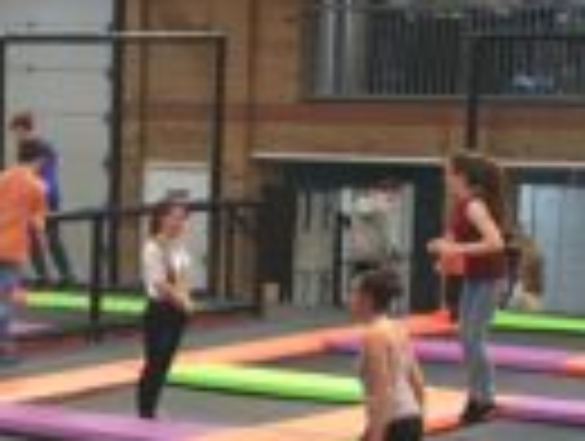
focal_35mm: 138
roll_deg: -1.5
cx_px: -56
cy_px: 490
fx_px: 2336
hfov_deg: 14.0
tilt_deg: -9.5
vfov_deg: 10.6
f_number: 2.2
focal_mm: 4.15
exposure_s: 1/33
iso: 80
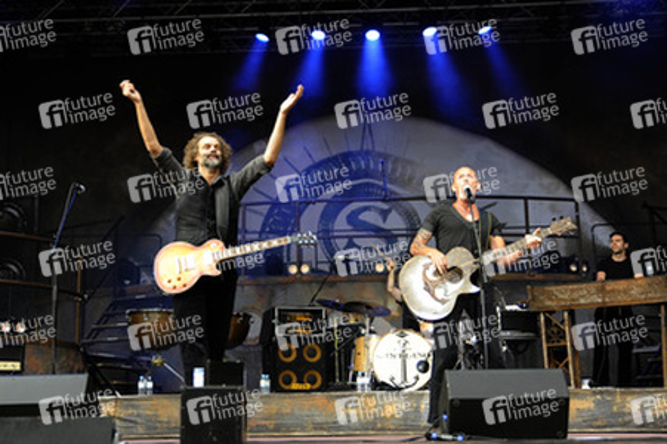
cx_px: 334
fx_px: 778
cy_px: 222
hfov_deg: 46.4
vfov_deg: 31.8
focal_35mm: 42
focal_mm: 42
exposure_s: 1/160
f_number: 2.8
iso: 200
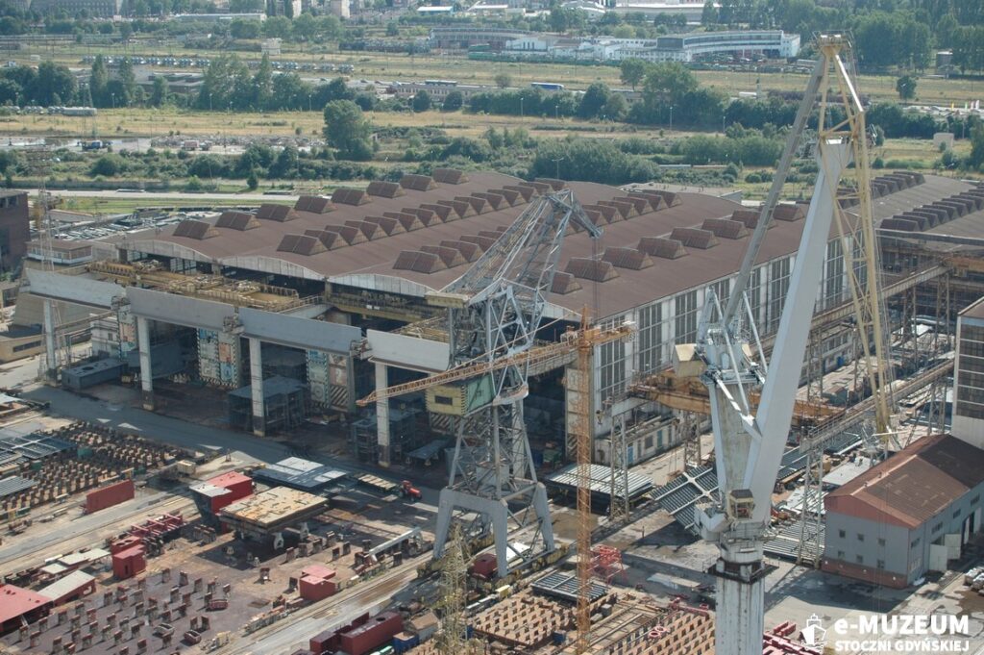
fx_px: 1721
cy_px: 328
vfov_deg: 21.5
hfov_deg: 31.9
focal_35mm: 63
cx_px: 492
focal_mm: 42
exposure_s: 1/250
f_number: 8
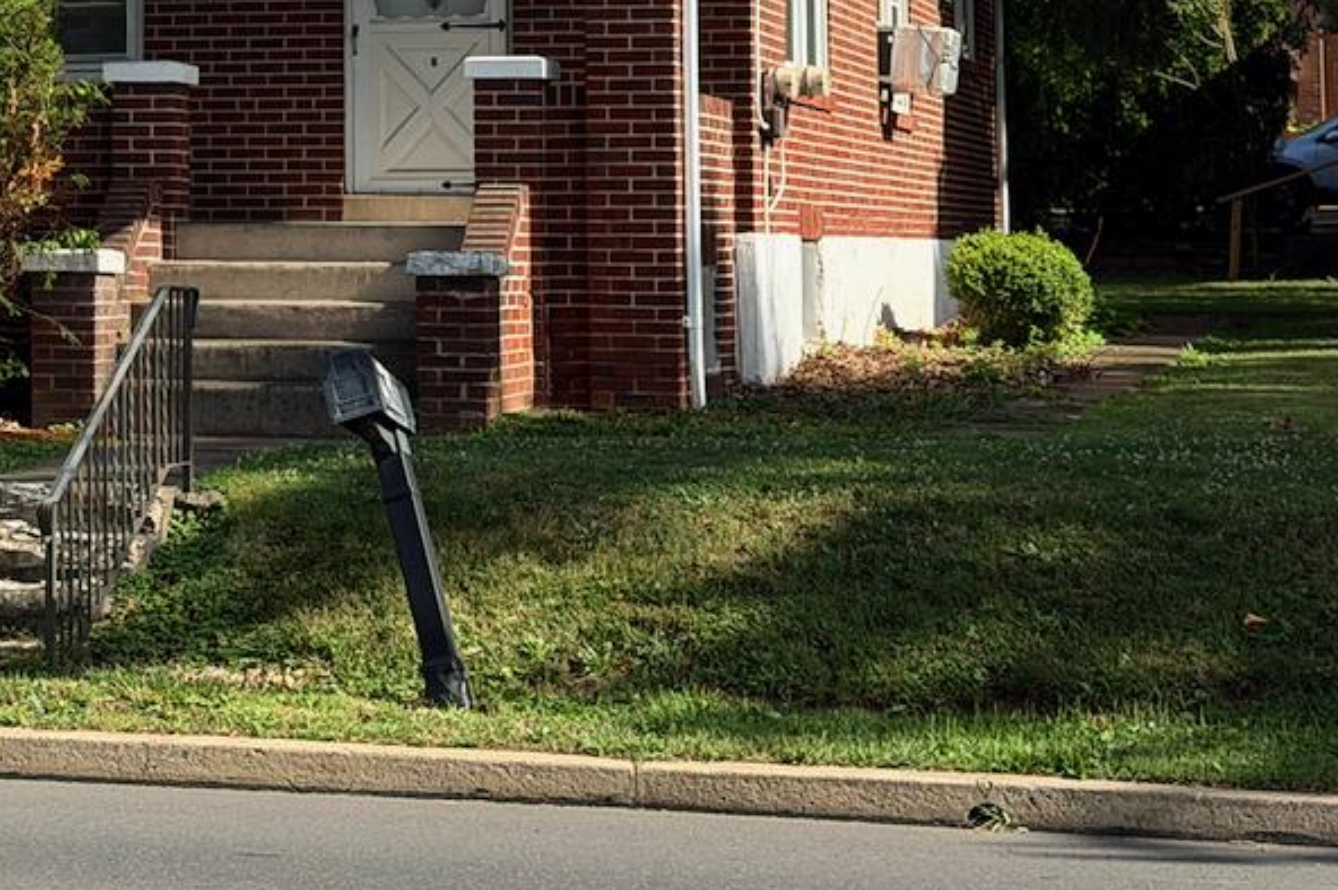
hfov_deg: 18.3
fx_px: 4012
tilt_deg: +5.6
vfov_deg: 12.4
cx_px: -90
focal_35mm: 108
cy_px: -113
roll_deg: +0.3
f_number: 1.78
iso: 64
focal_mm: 6.76
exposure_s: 1/3096
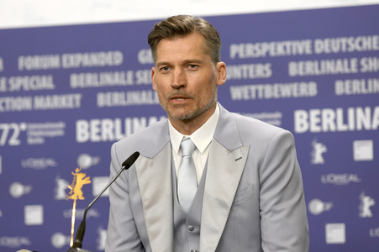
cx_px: 190
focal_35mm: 150
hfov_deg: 13.7
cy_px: 126
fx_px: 1578
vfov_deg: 9.1
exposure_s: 1/250
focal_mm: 150
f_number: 3.5
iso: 1000
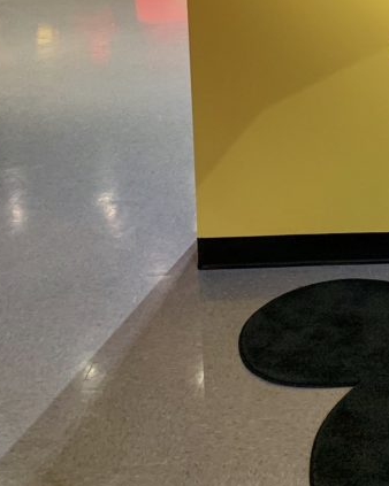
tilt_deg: -9.6
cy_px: -32
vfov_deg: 24.8
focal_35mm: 72
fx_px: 1037
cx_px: 501
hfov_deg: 19.6
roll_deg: +0.0
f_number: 1.8
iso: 100
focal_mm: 4.25
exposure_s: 1/60
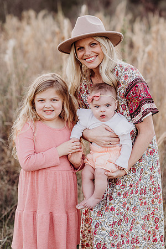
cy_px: 124
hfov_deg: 16.1
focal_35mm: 85
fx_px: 588
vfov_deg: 23.9
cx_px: 83
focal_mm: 85
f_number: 2.5
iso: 160
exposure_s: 1/320
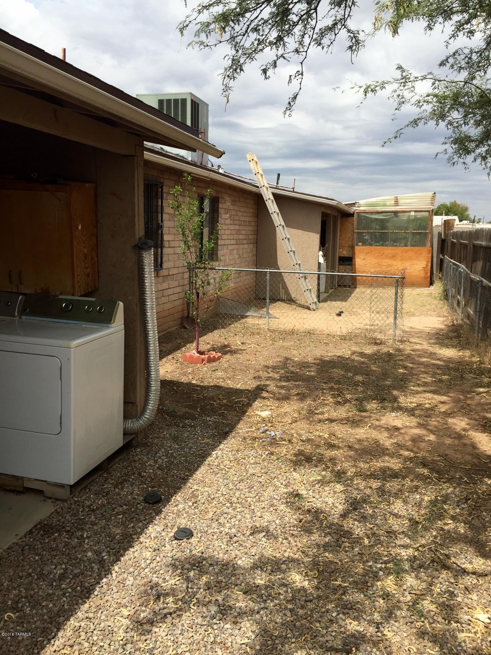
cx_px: 246
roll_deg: -1.6
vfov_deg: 61.7
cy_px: 328
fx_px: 548
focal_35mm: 29
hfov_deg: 48.2
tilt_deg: -9.3
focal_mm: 4.15
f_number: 2.2
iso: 32
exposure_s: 1/2475
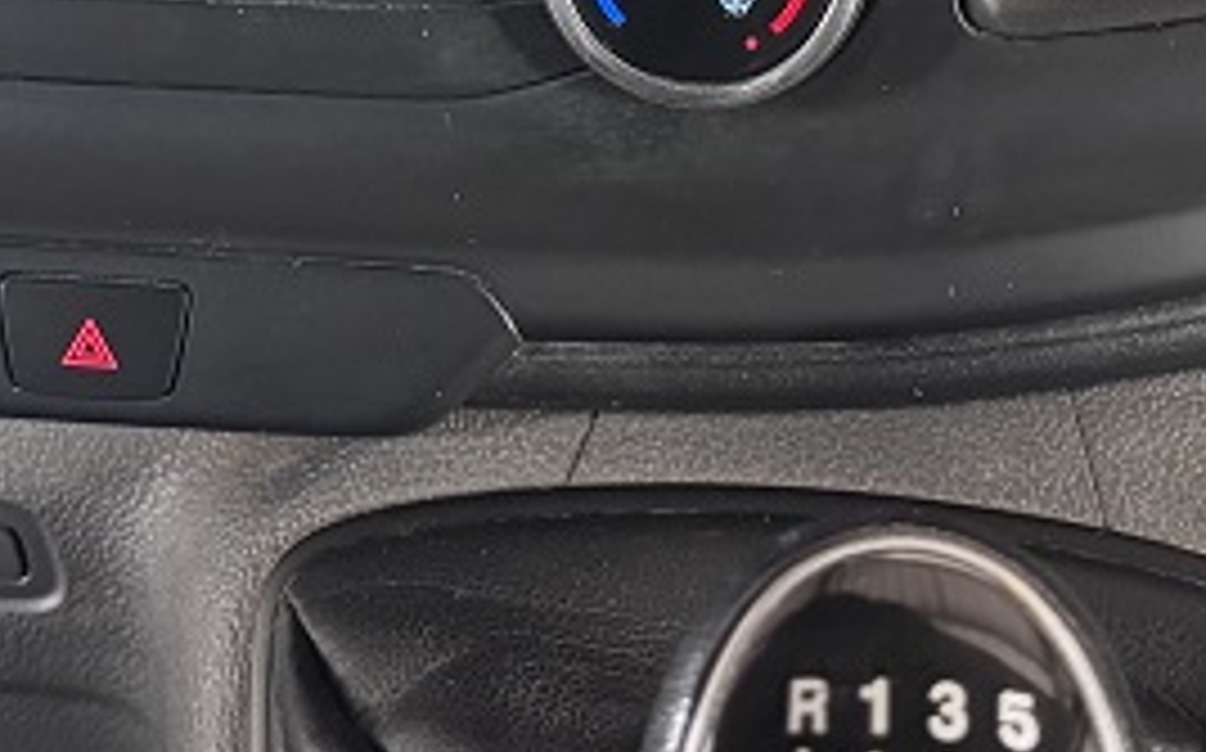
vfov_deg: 13.5
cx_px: 572
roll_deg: +1.5
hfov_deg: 21.9
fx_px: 3120
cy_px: -72
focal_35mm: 95
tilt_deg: -29.2
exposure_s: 1/33
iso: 1000
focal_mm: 6.76
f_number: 1.78
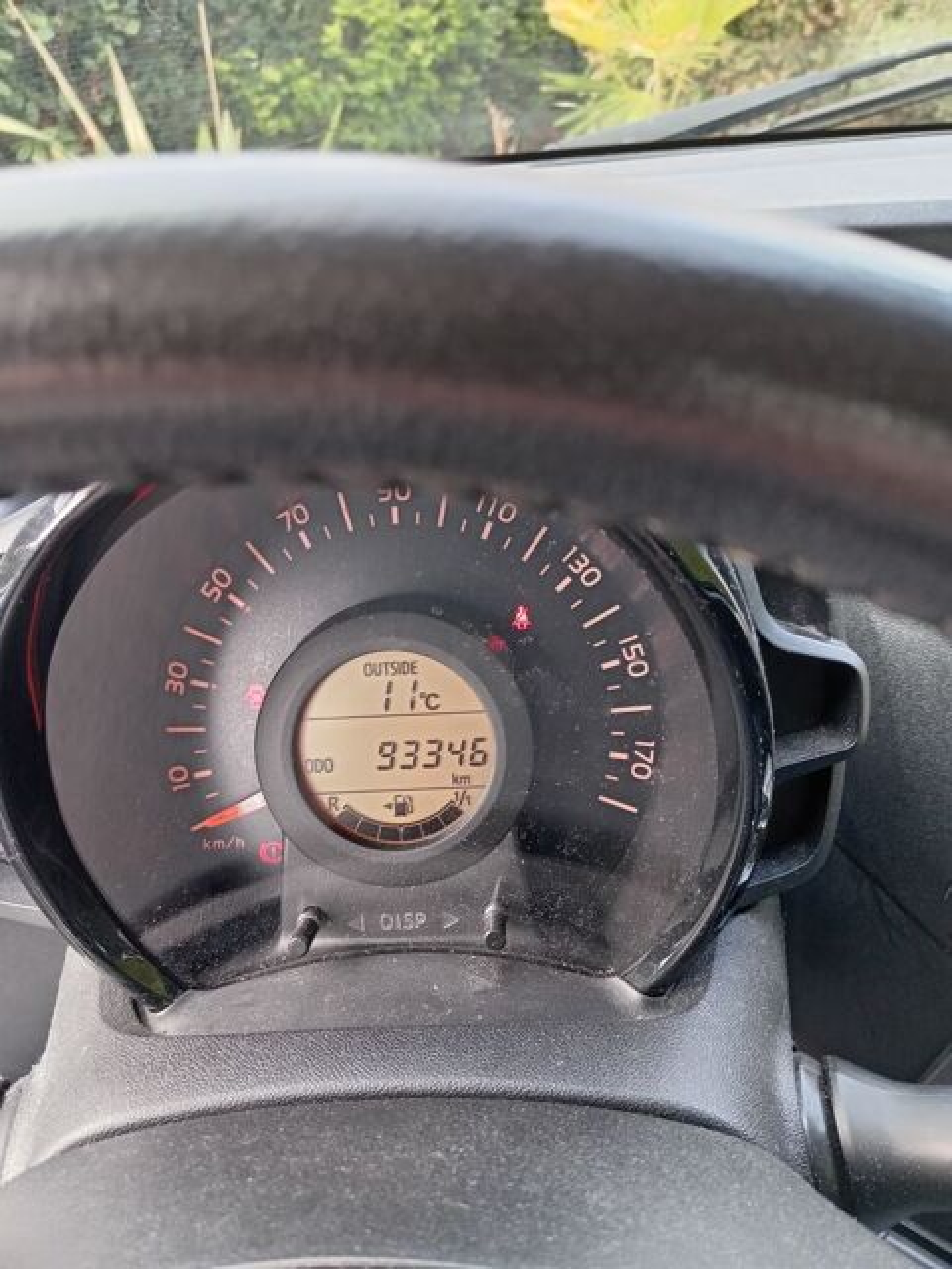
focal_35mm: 25
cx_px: 476
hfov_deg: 54.9
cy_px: 634
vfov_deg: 69.4
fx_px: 917
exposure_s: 1/33.3
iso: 175
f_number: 1.8
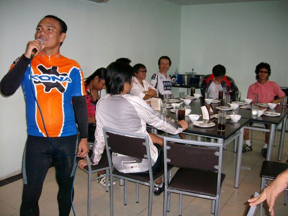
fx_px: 291
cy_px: 108
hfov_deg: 52.6
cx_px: 144
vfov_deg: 40.7
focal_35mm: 35
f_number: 2.8
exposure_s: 1/40
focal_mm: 5.8
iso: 200
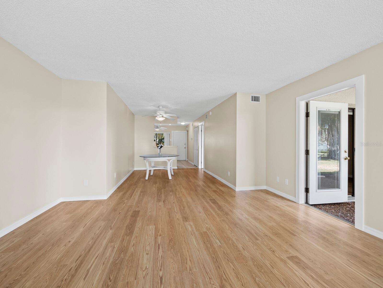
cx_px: 192
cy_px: 144
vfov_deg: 85.7
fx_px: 155
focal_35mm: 14
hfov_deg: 102.0
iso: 400
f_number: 11
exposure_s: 1/8
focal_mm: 7
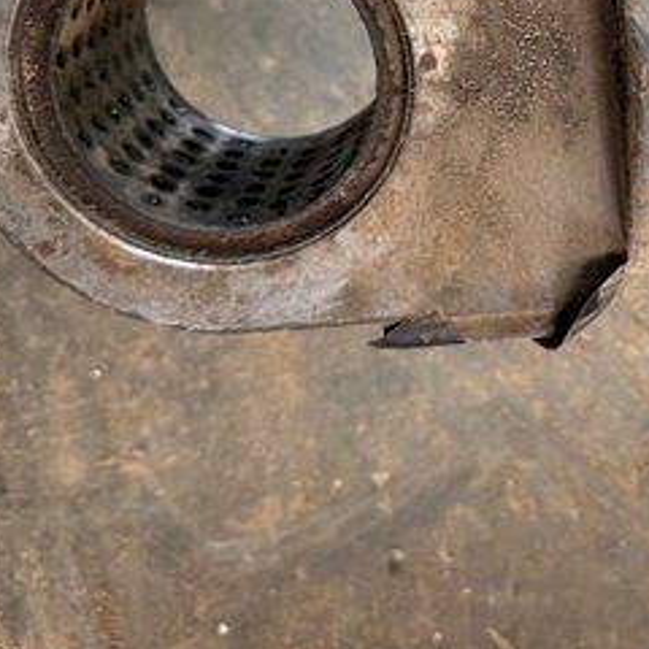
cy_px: 54
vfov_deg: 30.6
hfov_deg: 30.4
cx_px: 619
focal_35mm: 53
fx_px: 1124
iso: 250
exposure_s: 1/60
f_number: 1.78
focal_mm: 6.76
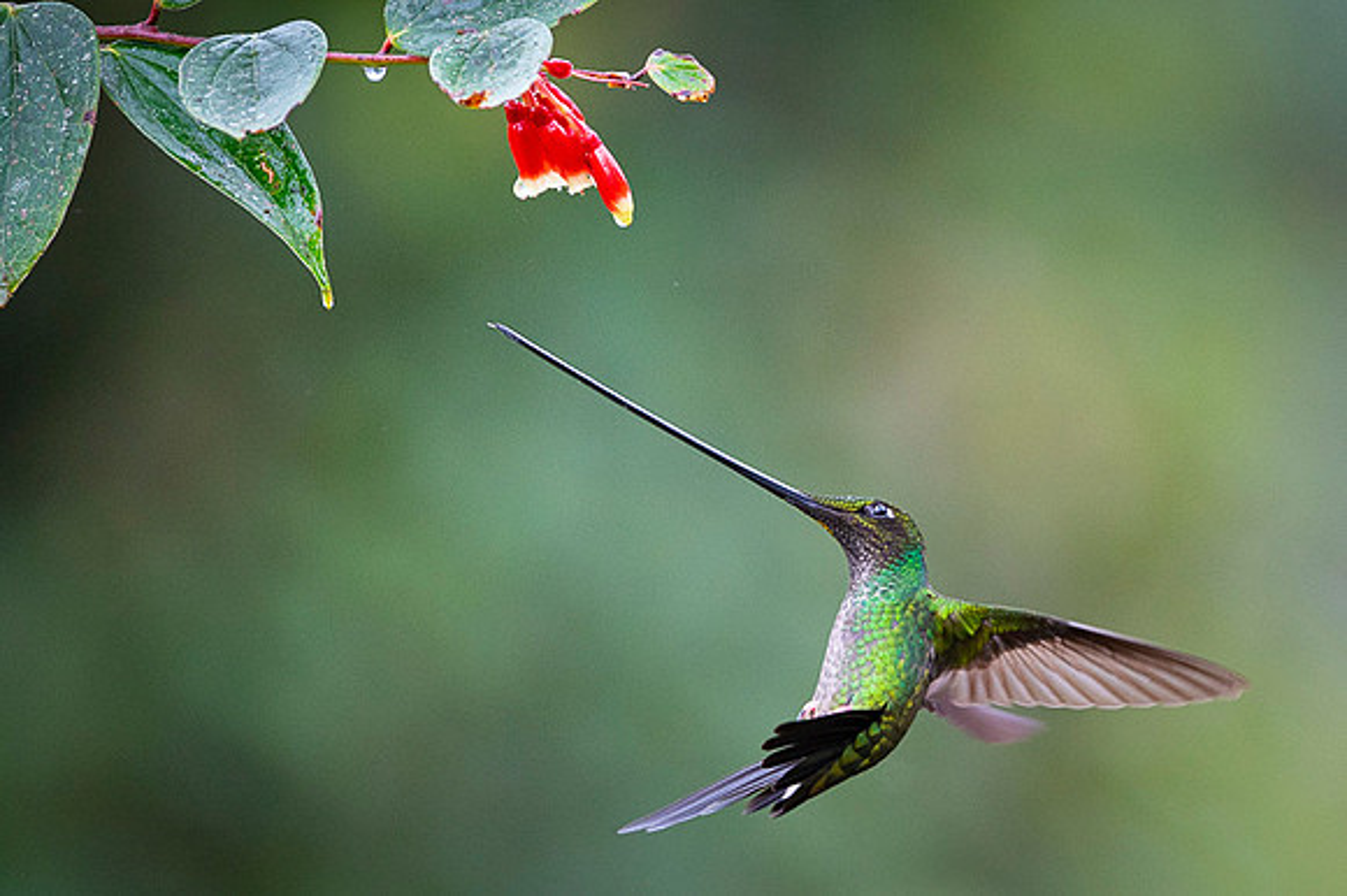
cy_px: 534
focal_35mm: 719
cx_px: 878
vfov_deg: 1.9
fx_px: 26896
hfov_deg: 2.9
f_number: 4
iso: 2500
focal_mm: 500
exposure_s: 1/2500
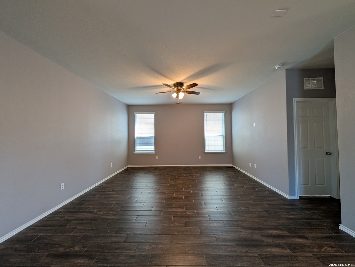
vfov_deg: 94.7
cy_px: 134
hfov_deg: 110.5
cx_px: 178
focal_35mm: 12
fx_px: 123
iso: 112
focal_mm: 2.02
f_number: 1.7
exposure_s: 1/120
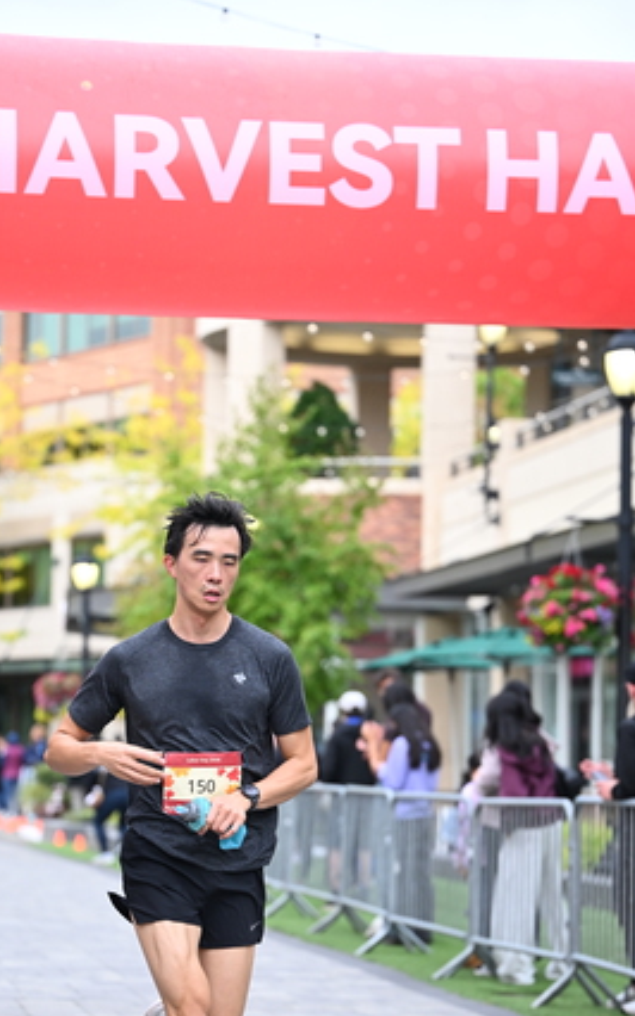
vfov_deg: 18.6
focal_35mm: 112
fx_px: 3103
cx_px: 218
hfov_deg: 11.7
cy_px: 649
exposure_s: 1/1600
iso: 1000
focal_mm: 85
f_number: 2.8
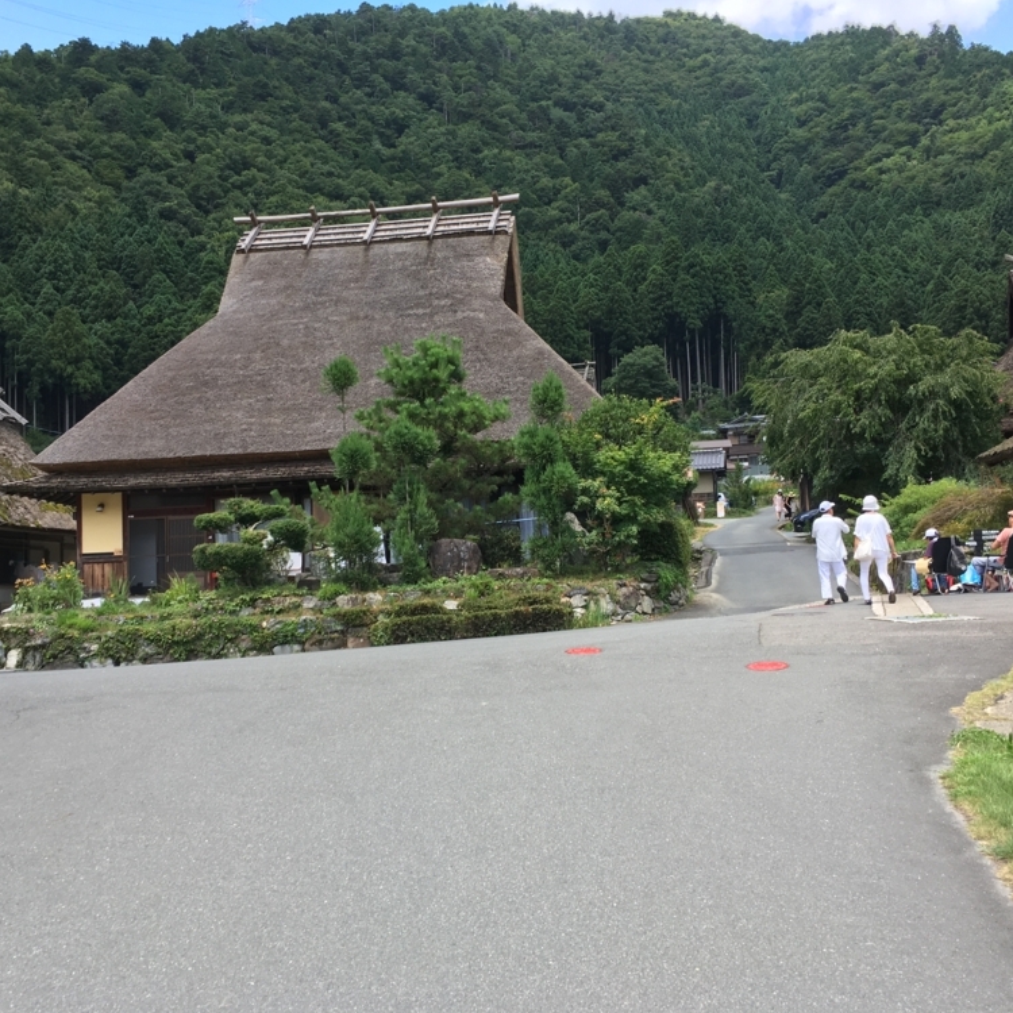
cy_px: 505
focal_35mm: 35
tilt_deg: +5.9
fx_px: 1159
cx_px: 478
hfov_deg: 47.2
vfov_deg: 47.2
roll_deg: +1.8
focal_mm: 4.15
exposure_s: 1/384
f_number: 2.2
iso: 25
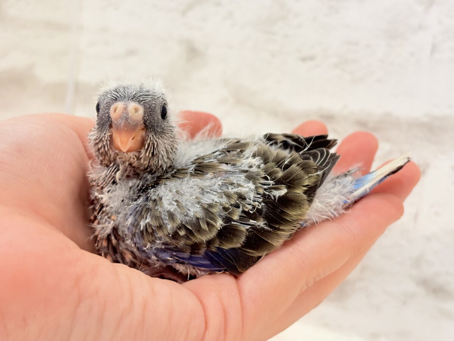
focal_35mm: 52
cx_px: 227
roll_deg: -5.0
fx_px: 682
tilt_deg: -9.7
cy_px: 170
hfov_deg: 36.8
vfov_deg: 28.0
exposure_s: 1/50
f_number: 1.6
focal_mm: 5.96
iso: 80
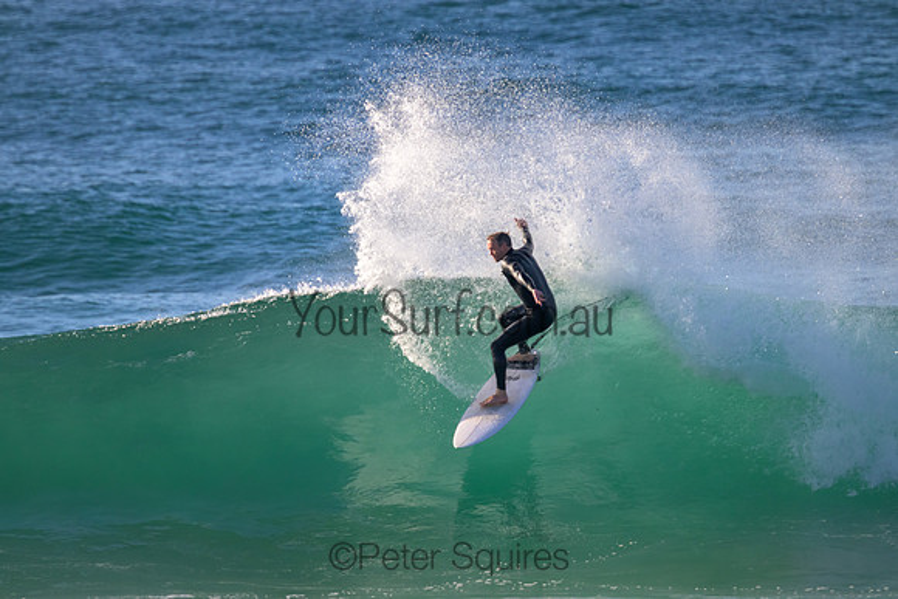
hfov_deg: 2.6
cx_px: 449
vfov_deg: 1.7
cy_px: 300
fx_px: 19959
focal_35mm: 800
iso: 1250
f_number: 11
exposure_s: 1/1250
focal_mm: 800
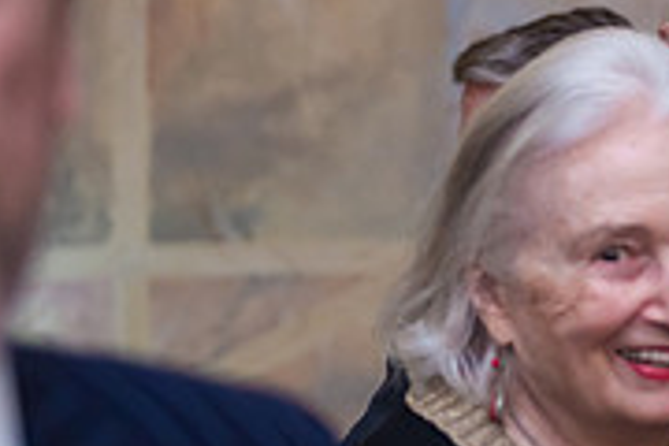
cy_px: 141
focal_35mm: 170
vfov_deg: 8.1
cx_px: 852
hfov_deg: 11.8
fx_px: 3159
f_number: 3.2
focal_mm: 52
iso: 1600
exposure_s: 1/200
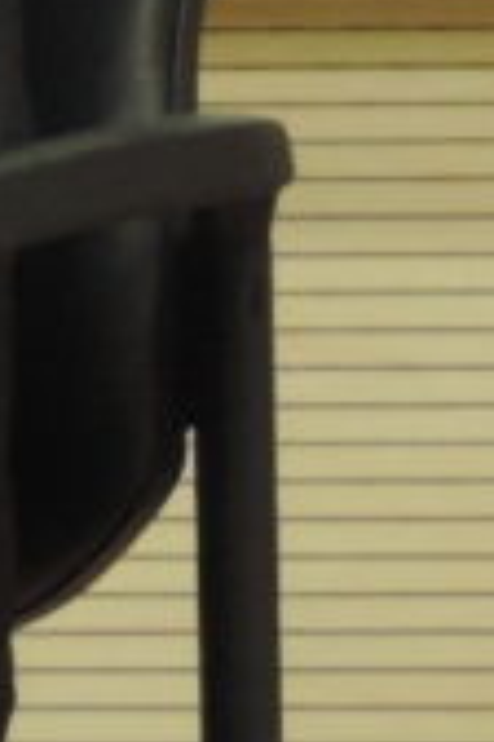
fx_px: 15683
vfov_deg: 2.7
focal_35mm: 762
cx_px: -1460
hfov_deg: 1.8
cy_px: -592
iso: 800
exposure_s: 1/15
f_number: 4.2
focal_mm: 21.4
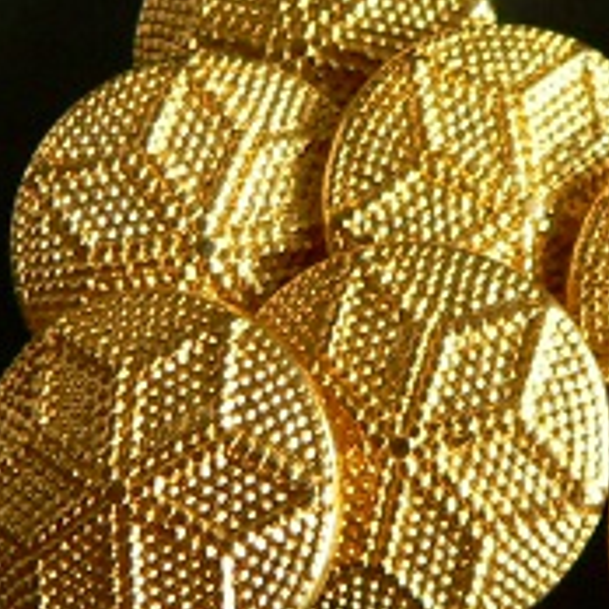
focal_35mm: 88
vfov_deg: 19.7
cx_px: 504
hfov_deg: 19.5
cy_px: 318
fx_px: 1752
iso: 200
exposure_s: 1/20
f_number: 2.8
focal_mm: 6
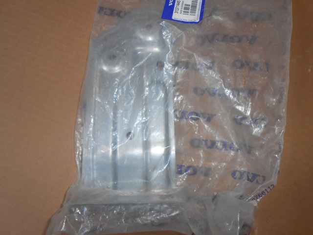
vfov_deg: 53.1
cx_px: 156
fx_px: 235
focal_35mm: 26
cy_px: 118
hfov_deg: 67.3
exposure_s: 1/30
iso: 80
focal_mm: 4.6
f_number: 3.5
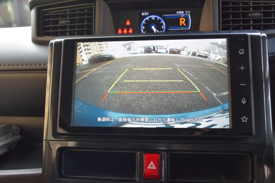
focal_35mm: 36
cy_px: 92
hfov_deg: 53.1
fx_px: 275
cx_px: 138
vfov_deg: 36.9
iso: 400
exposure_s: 1/80
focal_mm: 24
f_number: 4.5
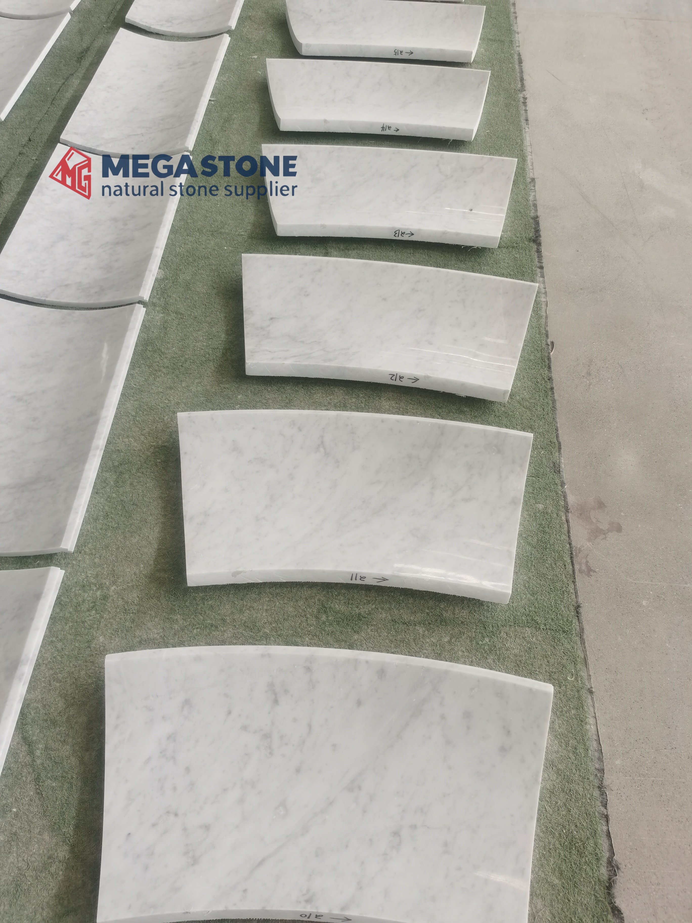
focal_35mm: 27
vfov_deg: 65.3
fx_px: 720
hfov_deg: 51.4
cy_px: 462
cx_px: 346
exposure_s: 1/100
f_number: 1.6
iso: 80
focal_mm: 5.56
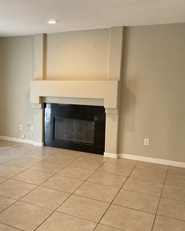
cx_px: 42
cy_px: 115
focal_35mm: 38
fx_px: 260
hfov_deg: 38.0
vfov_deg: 47.9
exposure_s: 1/40
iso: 320
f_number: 1.8
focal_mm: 3
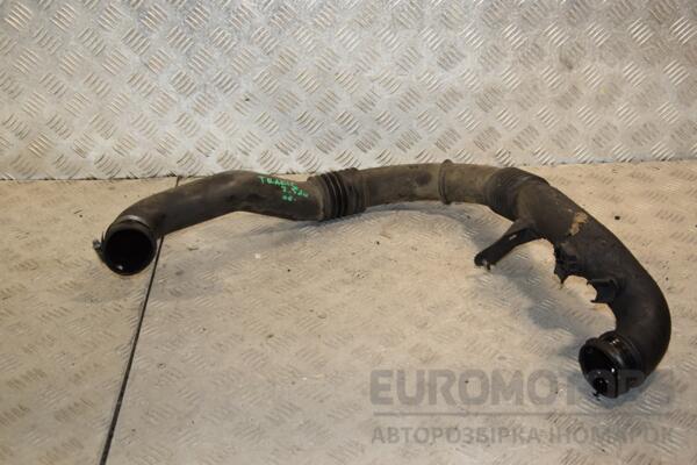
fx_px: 987
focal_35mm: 51
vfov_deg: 26.5
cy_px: 232
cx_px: 348
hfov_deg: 38.9
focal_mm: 34
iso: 800
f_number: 6.3
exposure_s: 1/200
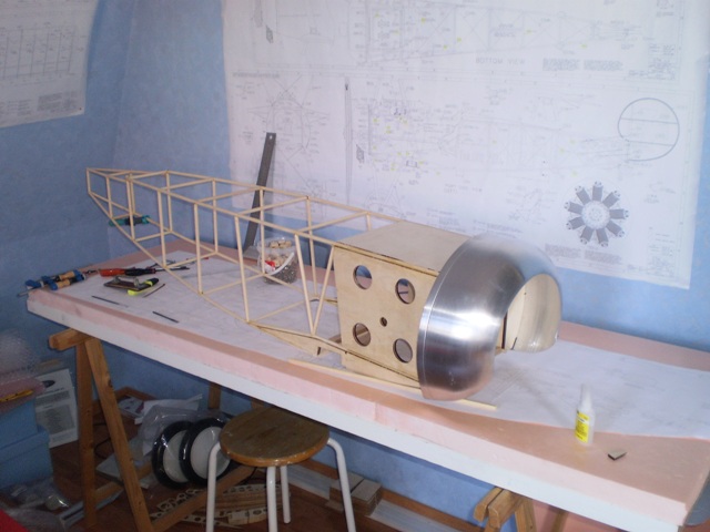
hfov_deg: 51.4
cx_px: 355
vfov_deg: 39.7
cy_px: 266
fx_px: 738
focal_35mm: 36
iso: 125
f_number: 3.1
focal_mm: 6.3
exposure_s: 1/30
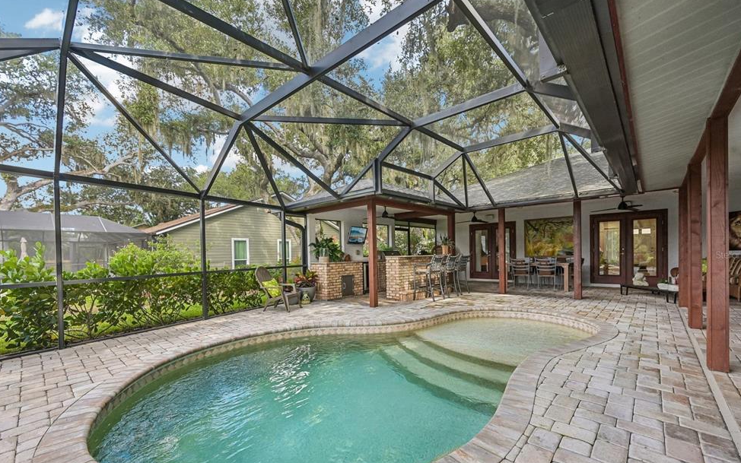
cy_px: 255
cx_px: 370
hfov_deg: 101.5
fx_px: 303
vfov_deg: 74.6
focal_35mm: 15
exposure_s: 1/60
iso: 400
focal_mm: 14
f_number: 8
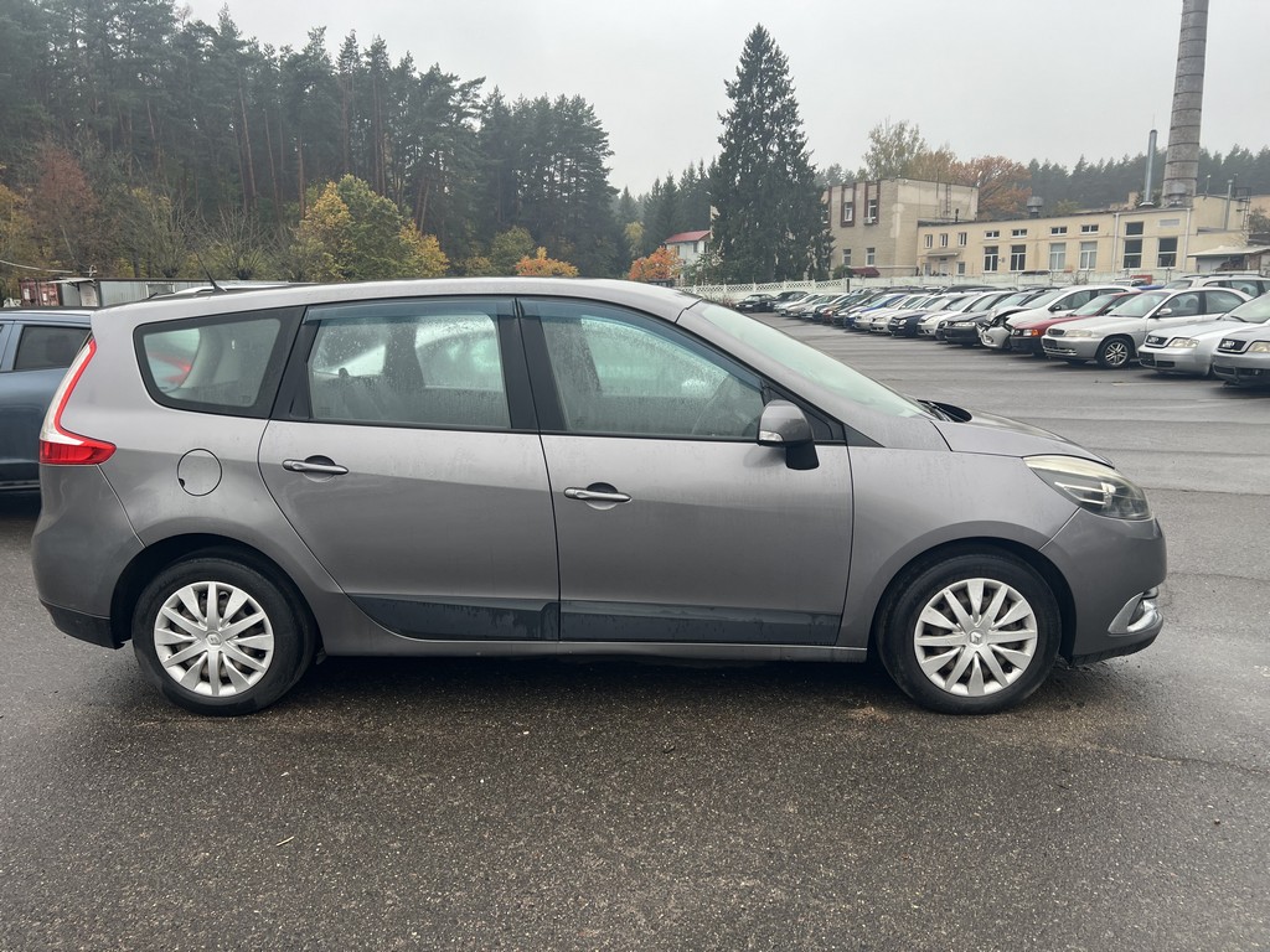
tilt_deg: -10.4
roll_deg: +1.7
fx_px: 954
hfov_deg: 67.3
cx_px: 635
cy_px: 476
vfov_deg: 53.1
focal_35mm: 26
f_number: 1.5
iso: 40
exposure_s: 1/153
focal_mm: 5.7
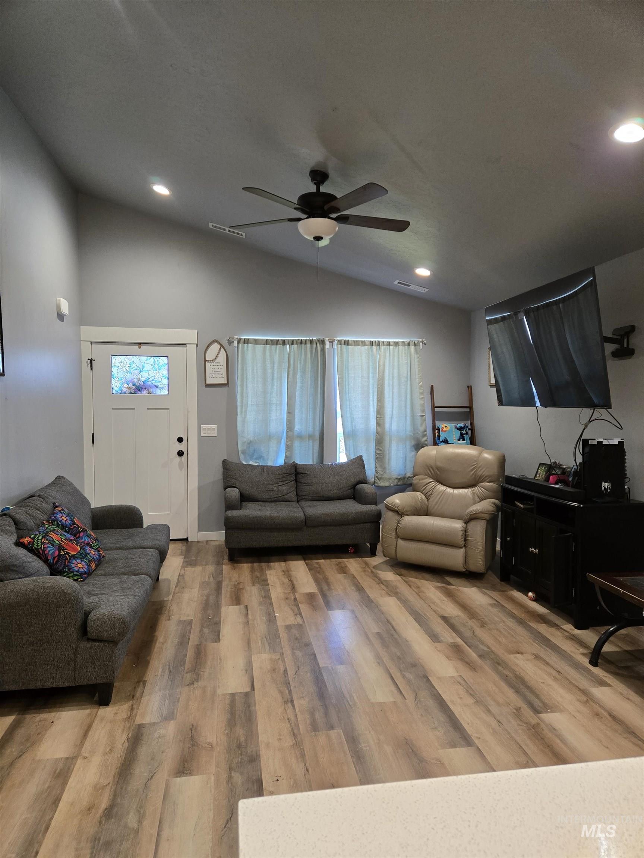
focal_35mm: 23
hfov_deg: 58.9
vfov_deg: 73.9
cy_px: 429
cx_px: 322
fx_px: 571
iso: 400
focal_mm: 5.4
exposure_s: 1/120
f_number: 1.8
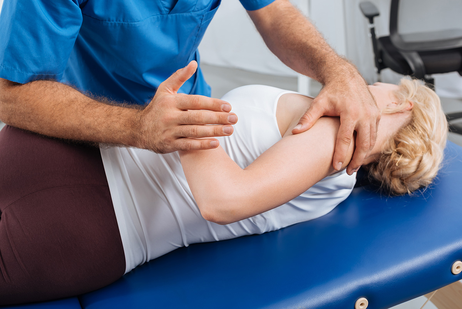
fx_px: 642
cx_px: 231
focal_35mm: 50
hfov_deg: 39.6
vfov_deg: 27.0
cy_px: 154
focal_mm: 50
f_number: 6.3
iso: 100
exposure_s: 1/200
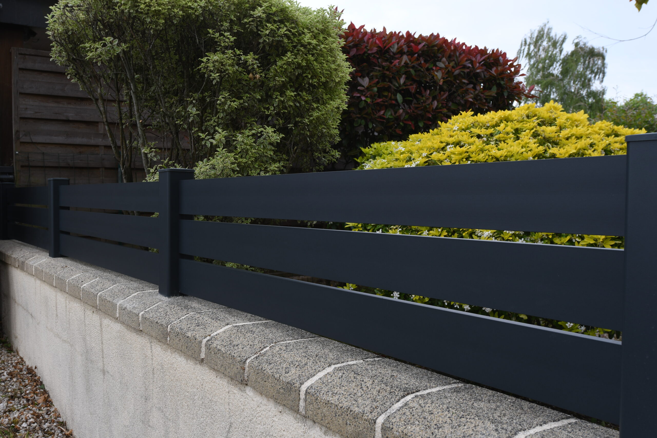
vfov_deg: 36.9
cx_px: 328
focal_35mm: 36
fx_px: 657
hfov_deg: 53.1
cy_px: 219
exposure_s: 1/30
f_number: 7.1
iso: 100
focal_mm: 24
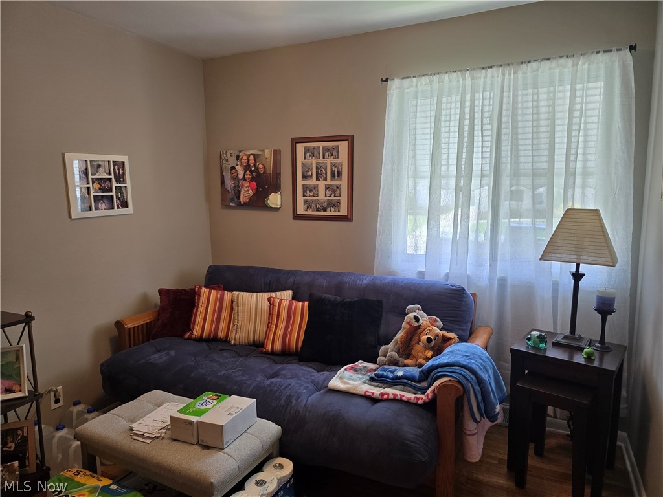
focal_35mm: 23
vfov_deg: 58.9
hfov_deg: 73.9
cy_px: 248
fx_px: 441
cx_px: 332
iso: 125
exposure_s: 1/120
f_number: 1.7
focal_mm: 6.3
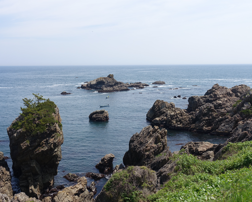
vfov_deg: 40.1
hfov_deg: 49.0
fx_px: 276
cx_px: 114
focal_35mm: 37
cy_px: 101
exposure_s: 1/500
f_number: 5.6
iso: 125
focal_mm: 11.81
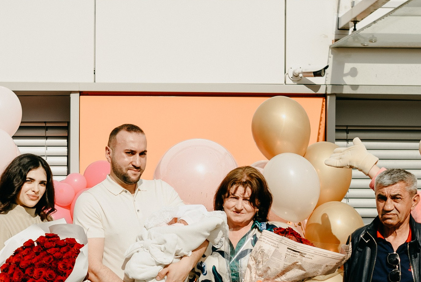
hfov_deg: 20.2
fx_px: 1172
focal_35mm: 100
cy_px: 270
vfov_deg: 13.6
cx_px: 89
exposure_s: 1/1250
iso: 64
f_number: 3.5
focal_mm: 30
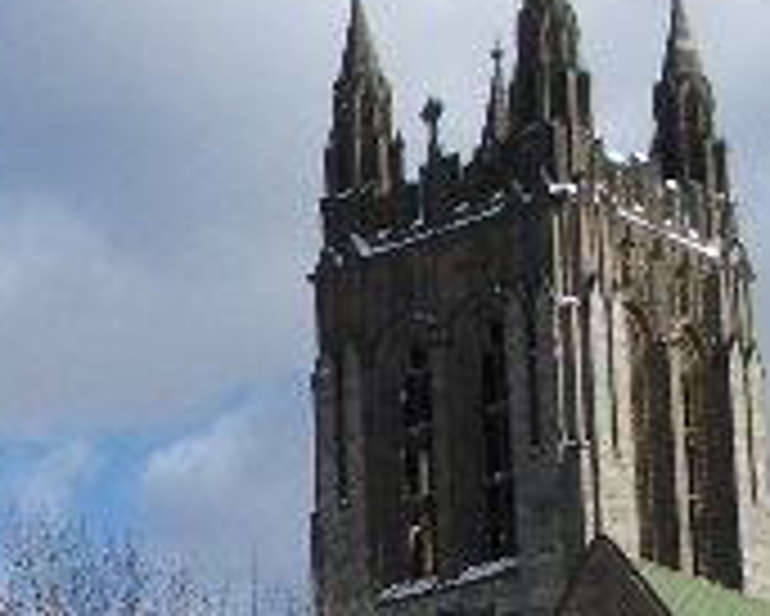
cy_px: 940
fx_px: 2919
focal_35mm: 128
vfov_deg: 11.5
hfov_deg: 14.9
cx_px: 77
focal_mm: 5.8
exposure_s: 1/640
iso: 80
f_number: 4.3
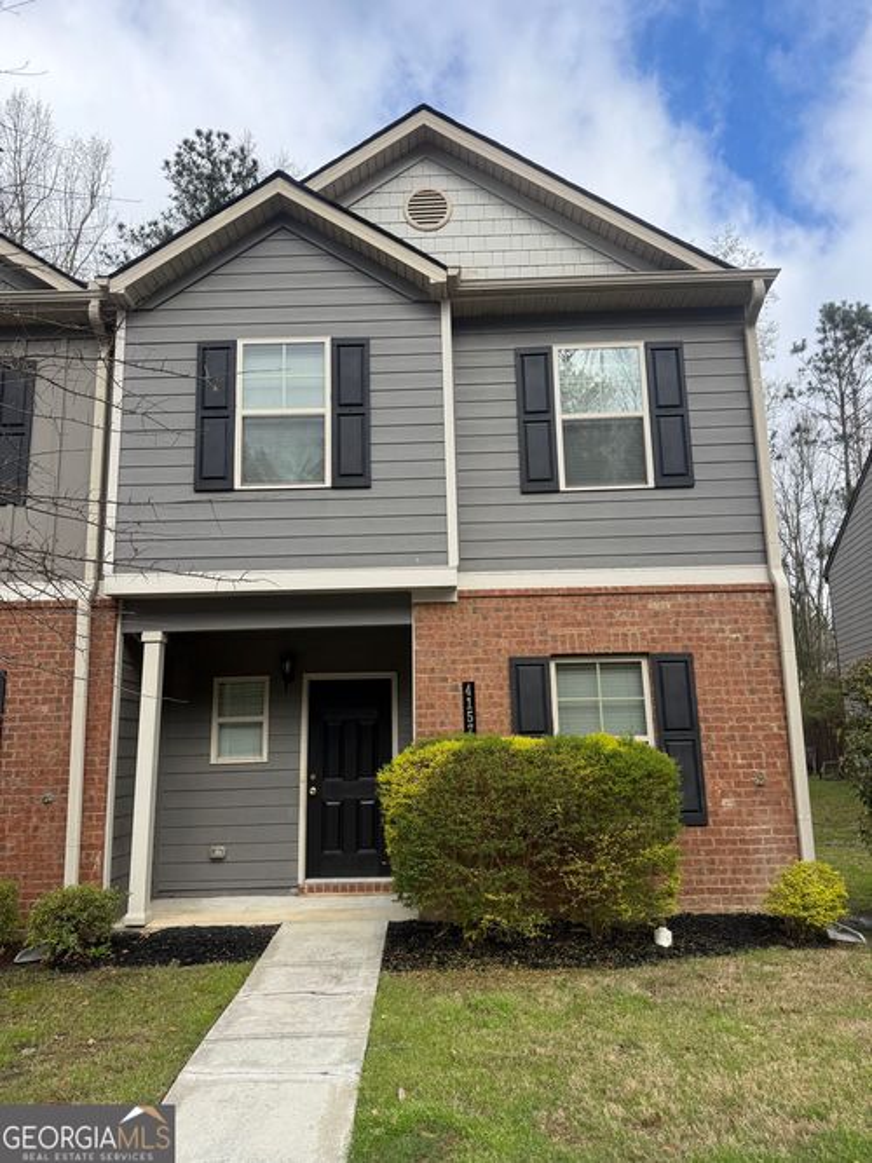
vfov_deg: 71.6
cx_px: 436
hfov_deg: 56.8
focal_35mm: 24
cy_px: 582
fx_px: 806
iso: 100
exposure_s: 1/2611
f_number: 1.78
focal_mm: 6.76
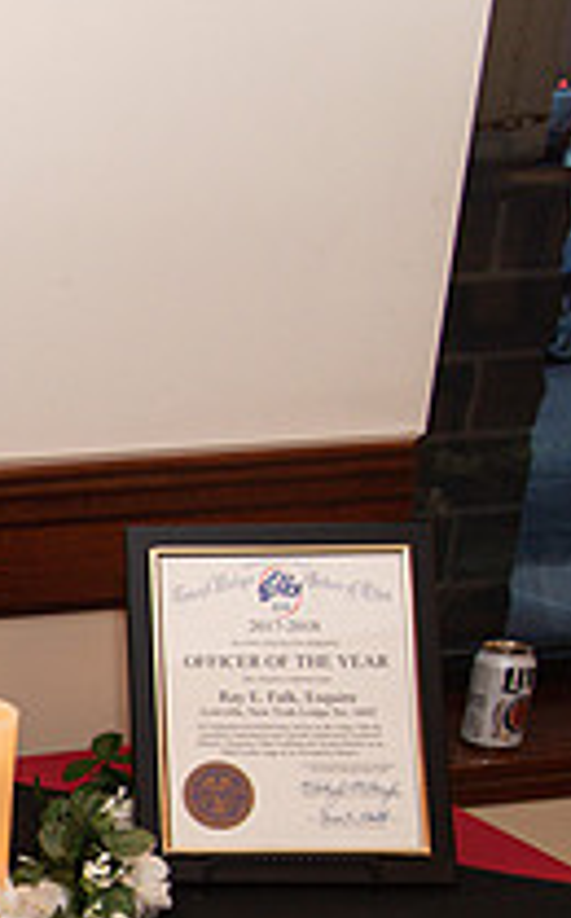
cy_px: 771
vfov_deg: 29.4
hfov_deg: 16.0
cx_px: -474
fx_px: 1699
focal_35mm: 68
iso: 800
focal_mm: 24
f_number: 4
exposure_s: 1/200
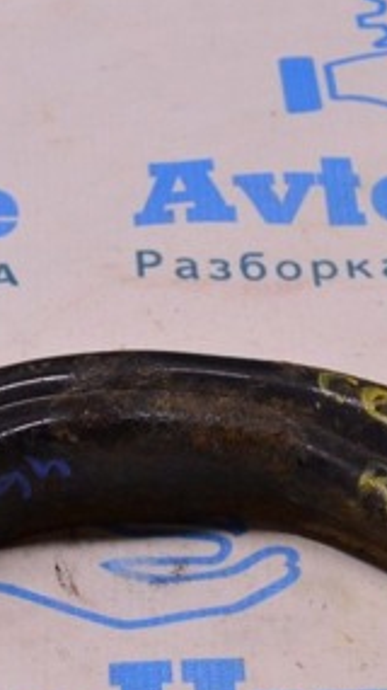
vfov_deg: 16.9
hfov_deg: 9.4
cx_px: -46
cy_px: 425
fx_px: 2320
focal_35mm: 127
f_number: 8
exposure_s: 1/125
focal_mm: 36
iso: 1600
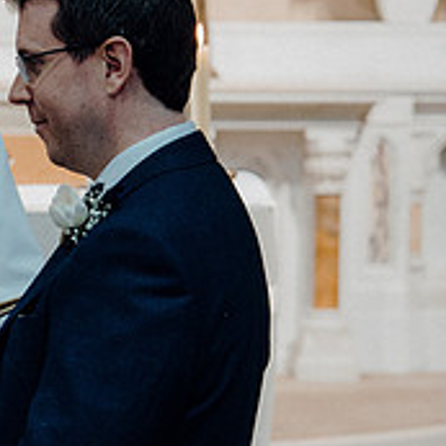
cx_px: -142
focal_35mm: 197
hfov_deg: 8.7
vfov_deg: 8.9
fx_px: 2872
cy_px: 262
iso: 1600
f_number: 3.5
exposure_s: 1/160
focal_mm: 69
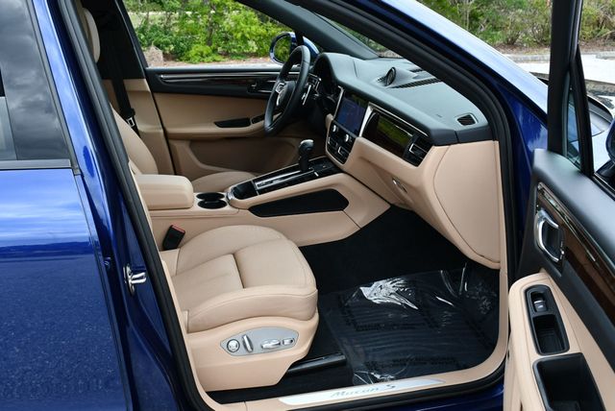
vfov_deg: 36.9
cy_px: 206
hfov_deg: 53.1
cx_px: 308
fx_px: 616
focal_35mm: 36
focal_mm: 18
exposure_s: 1/250
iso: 320
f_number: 5.6
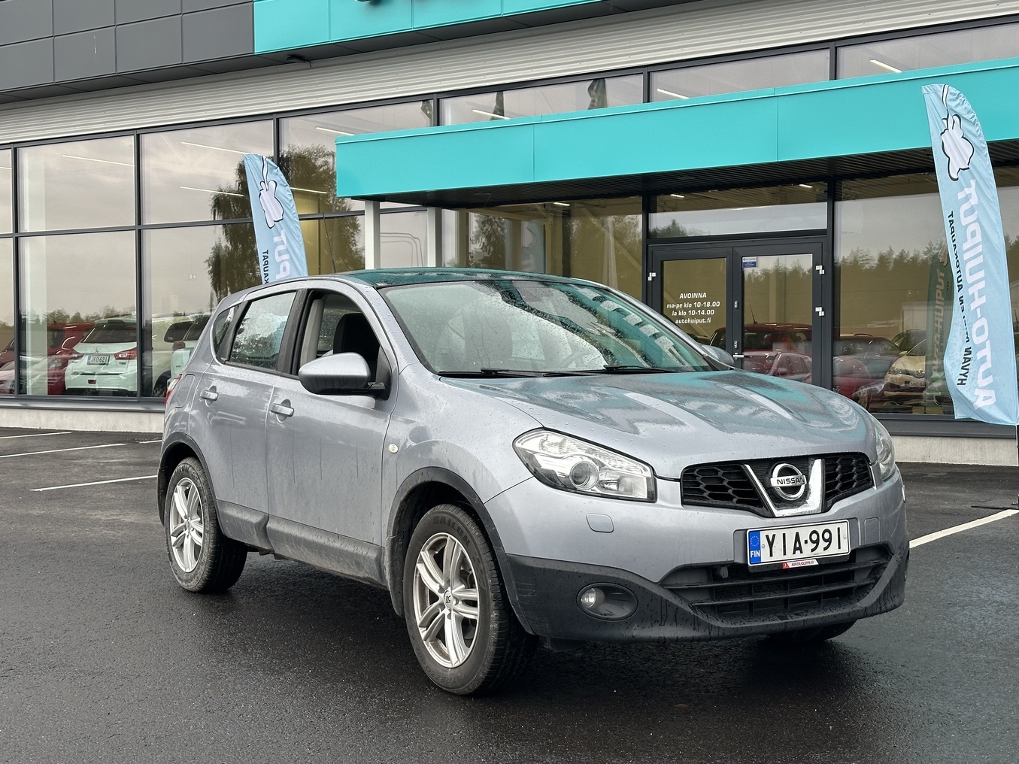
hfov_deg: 37.5
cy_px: 399
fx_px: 1501
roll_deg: -0.1
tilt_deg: -1.6
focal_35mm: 51
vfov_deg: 28.6
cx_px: 527
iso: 50
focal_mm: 6.86
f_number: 1.78
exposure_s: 1/230
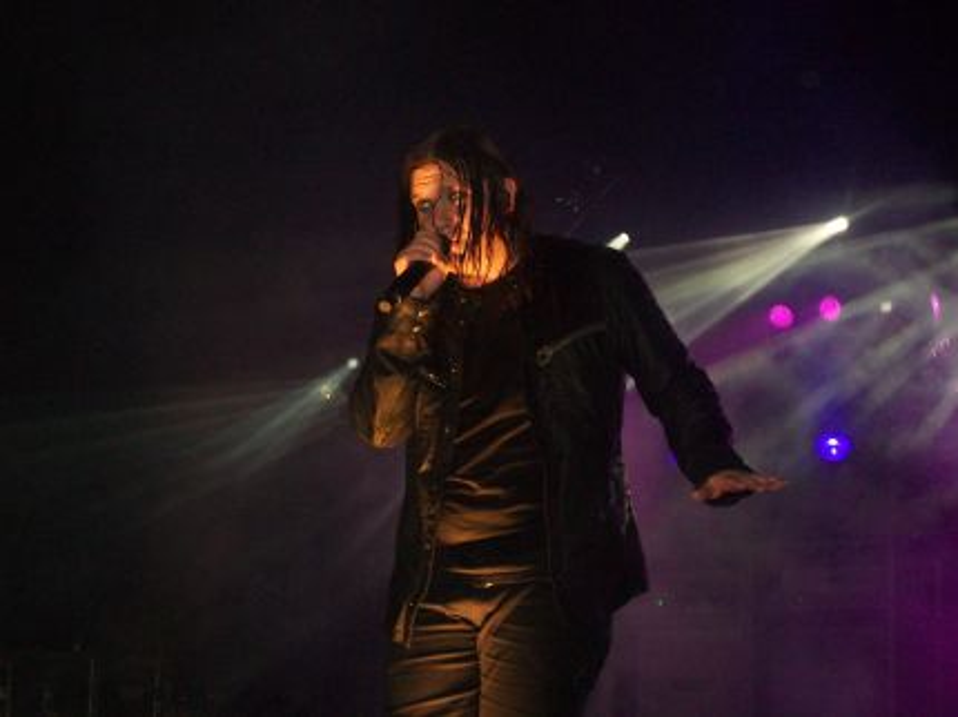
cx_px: 479
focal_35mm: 70
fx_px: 1936
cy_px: 358
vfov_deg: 21.0
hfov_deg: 27.8
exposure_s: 1/100
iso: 160
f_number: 3.8
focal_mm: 11.6
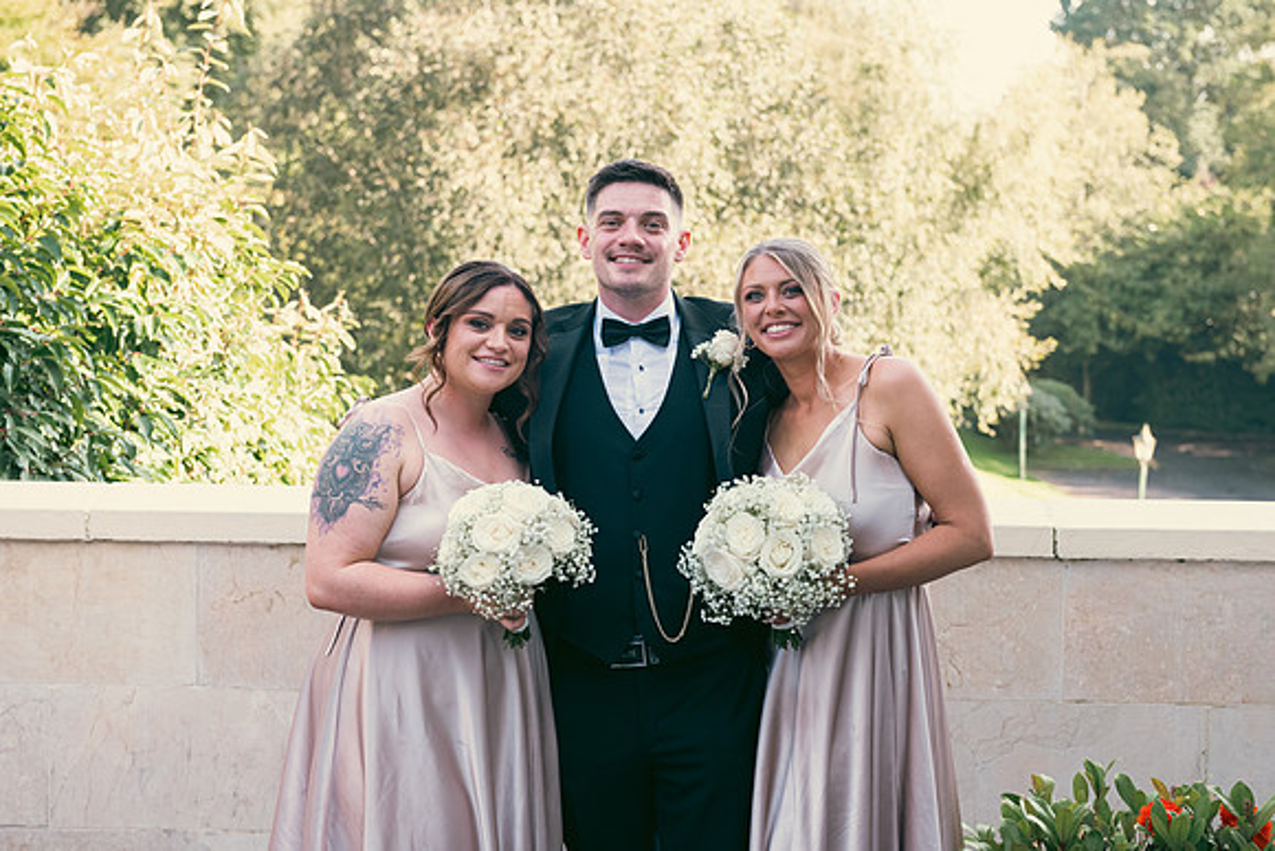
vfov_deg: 19.5
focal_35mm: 70
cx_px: 638
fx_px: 2480
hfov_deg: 28.8
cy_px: 426
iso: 320
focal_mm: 70
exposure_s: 1/160
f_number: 6.3
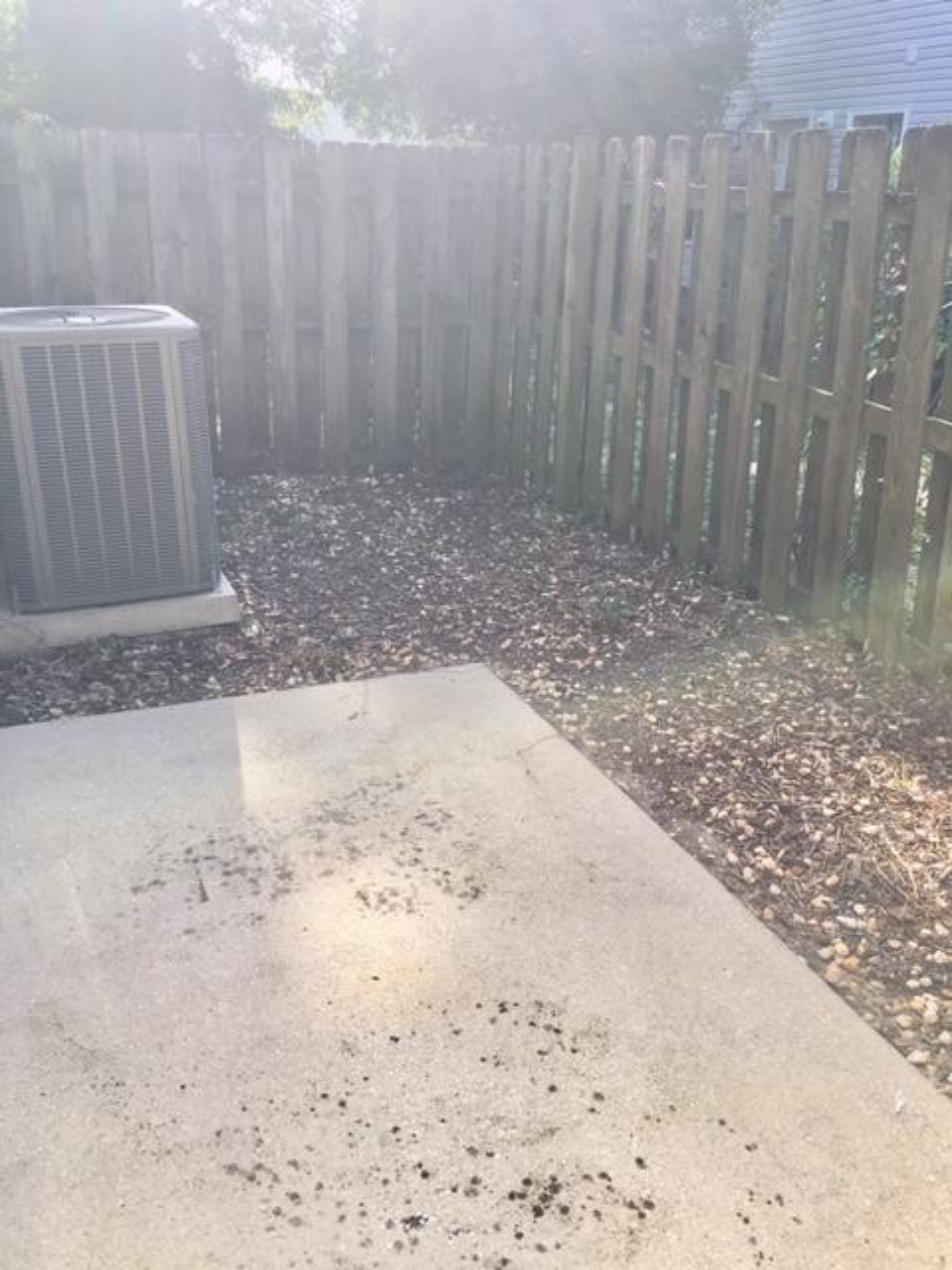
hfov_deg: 48.2
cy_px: 635
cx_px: 476
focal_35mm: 29
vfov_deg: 61.7
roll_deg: -2.1
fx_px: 1063
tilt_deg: -20.1
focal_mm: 4.15
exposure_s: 1/331
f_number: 2.2
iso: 25
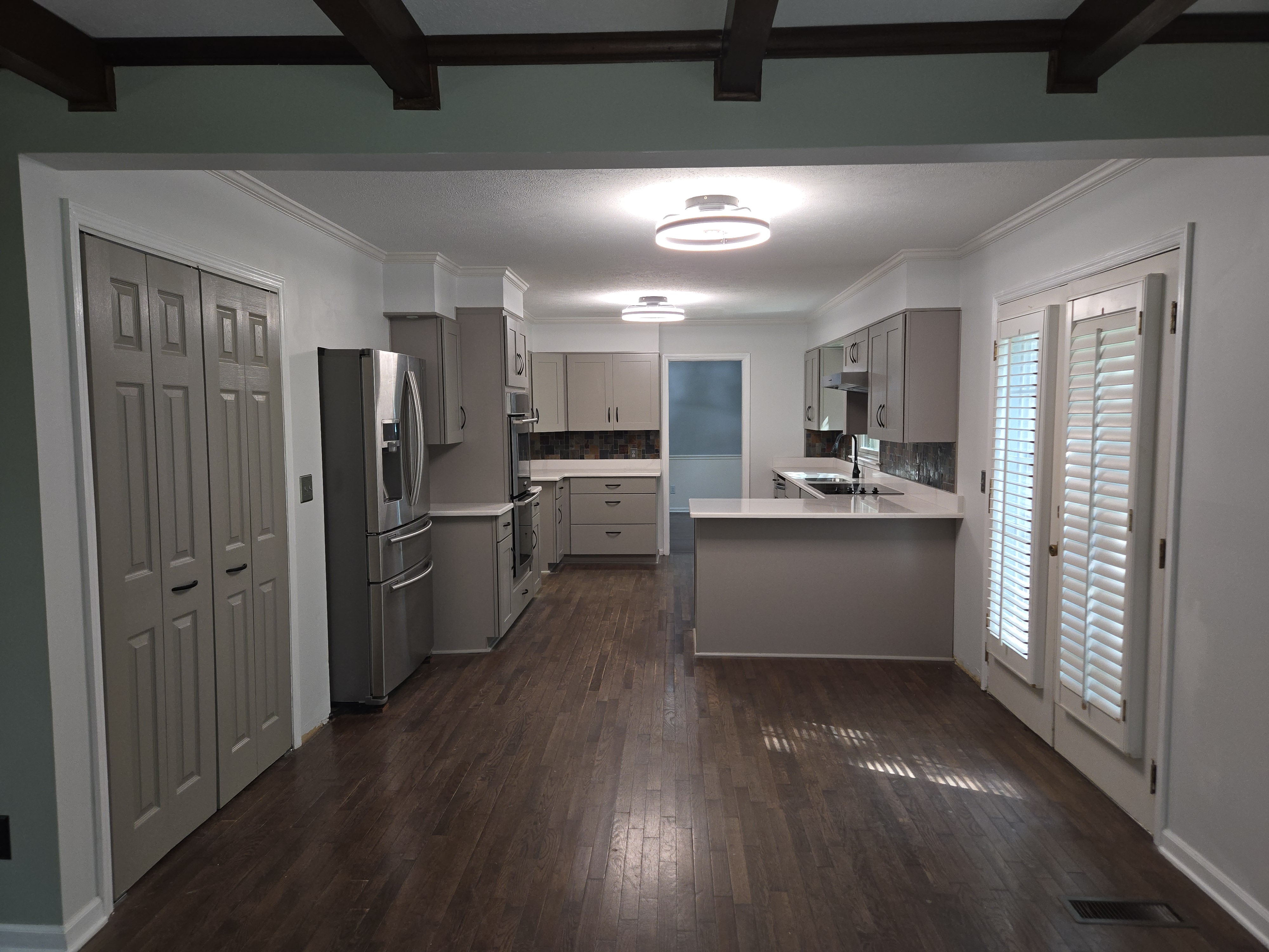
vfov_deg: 58.9
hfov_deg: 73.9
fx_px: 843
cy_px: 476
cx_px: 634
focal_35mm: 23
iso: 100
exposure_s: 1/40
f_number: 1.8
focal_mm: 5.4
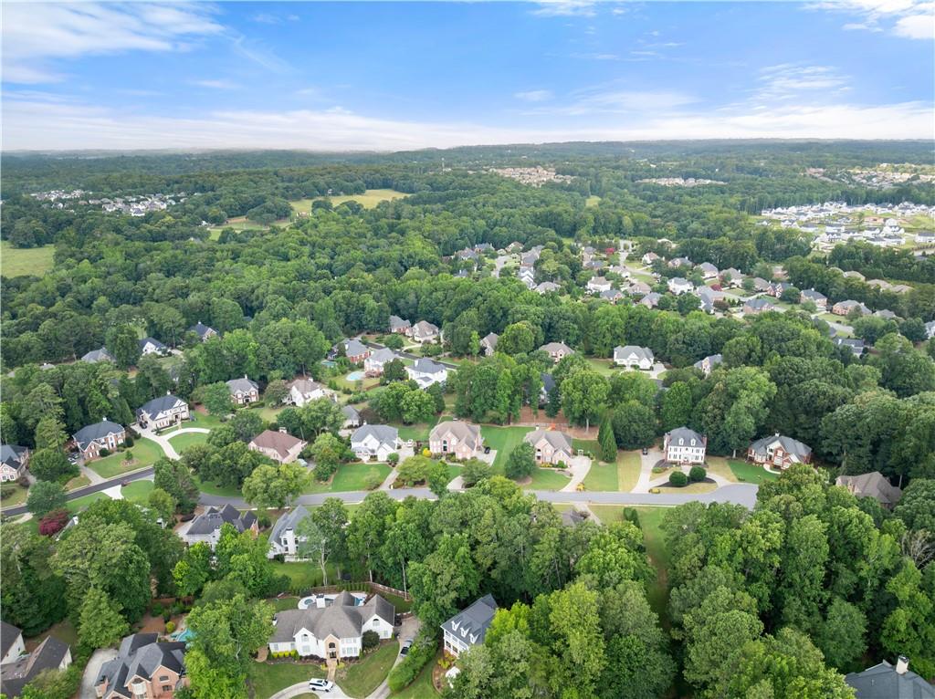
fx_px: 648
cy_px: 350
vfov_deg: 56.7
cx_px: 468
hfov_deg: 71.6
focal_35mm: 24
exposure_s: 1/20
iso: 100
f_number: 2.8
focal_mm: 12.29
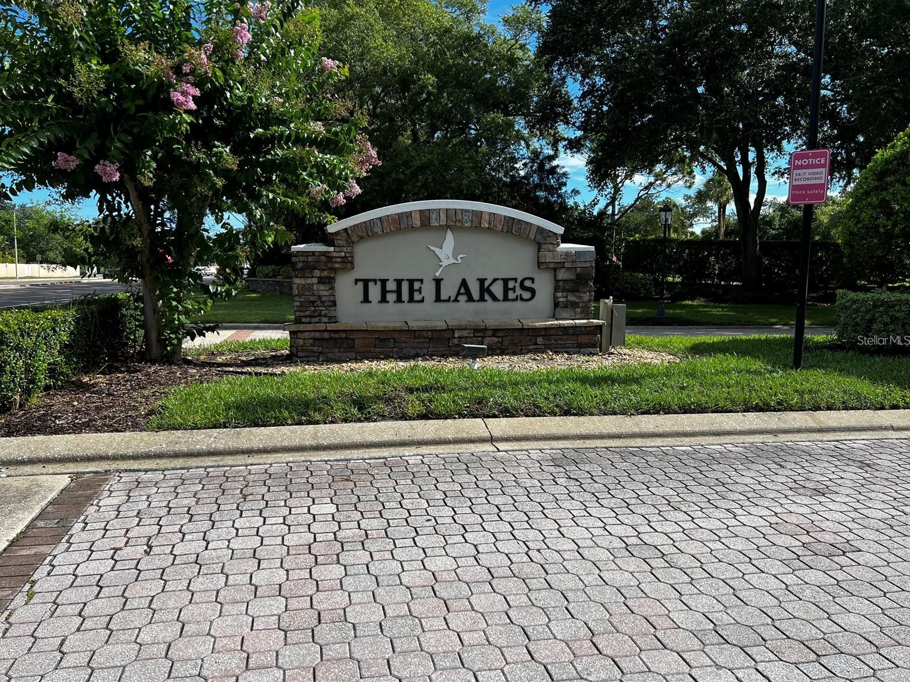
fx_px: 710
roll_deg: +0.9
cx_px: 441
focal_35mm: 27
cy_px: 340
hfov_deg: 65.3
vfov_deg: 51.4
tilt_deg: -5.5
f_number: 1.5
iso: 50
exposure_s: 1/2513
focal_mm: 5.7
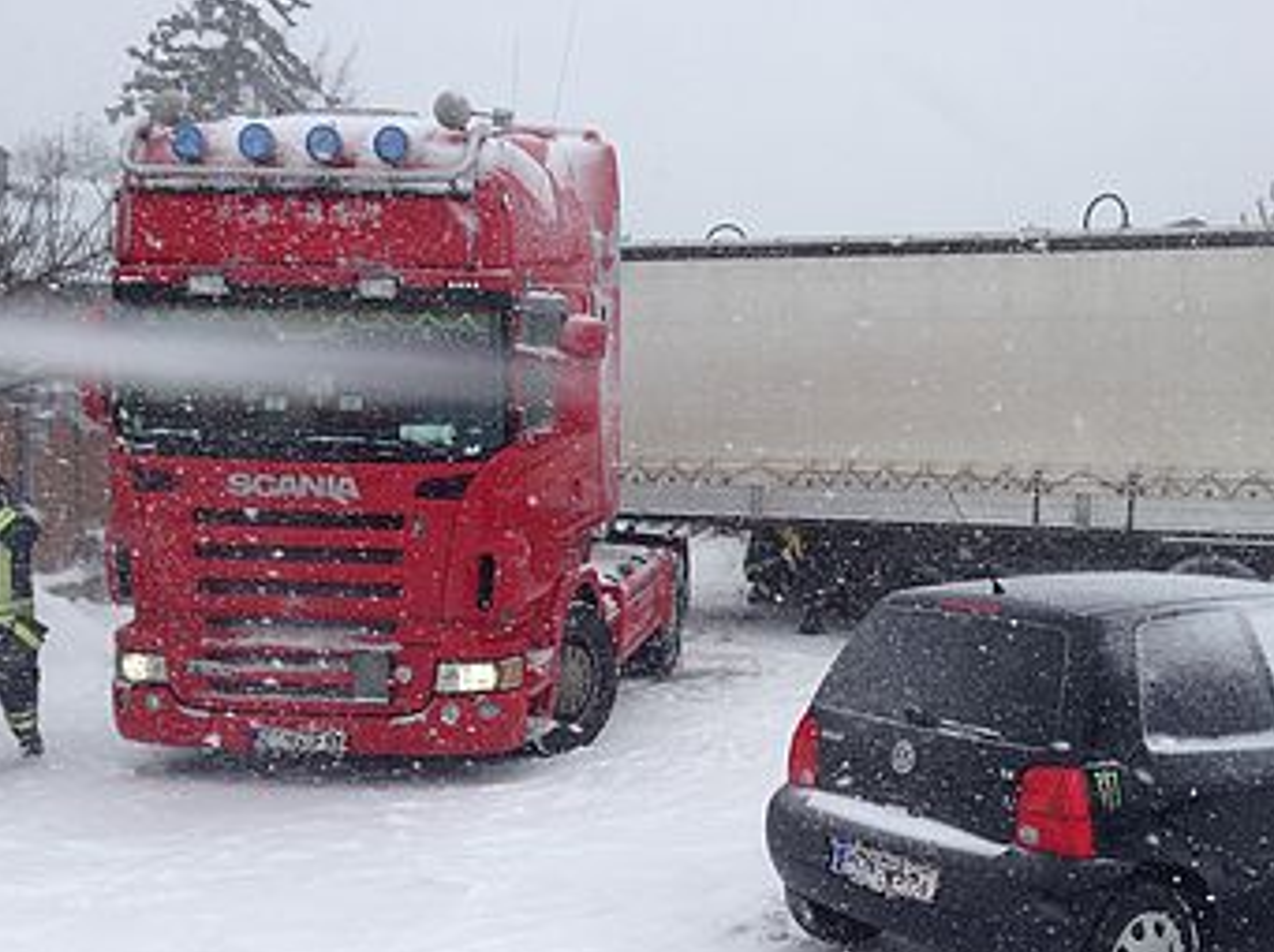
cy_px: 567
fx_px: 1691
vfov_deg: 31.4
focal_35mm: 46
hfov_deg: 41.1
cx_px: 753
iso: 50
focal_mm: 4.12
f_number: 2.4
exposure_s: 1/797
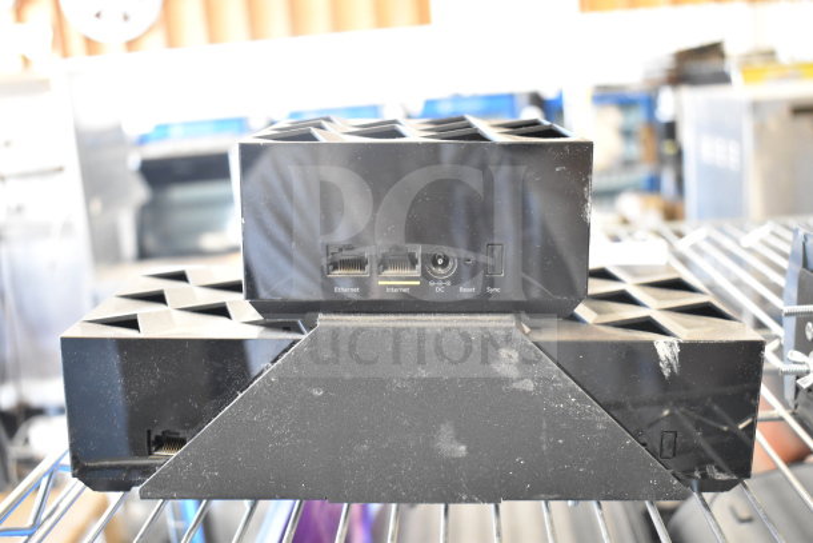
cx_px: 406
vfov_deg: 34.2
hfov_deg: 49.5
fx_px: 881
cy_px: 272
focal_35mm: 39
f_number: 4
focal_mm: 26
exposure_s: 1/40
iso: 4000
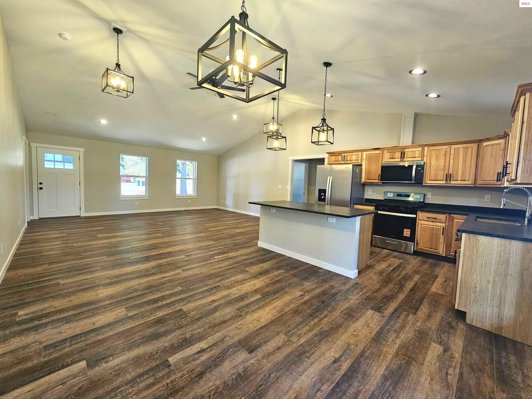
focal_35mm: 13
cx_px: 266
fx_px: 200
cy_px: 200
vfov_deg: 89.9
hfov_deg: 106.2
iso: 125
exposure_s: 1/60.2
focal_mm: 2.2
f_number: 2.2
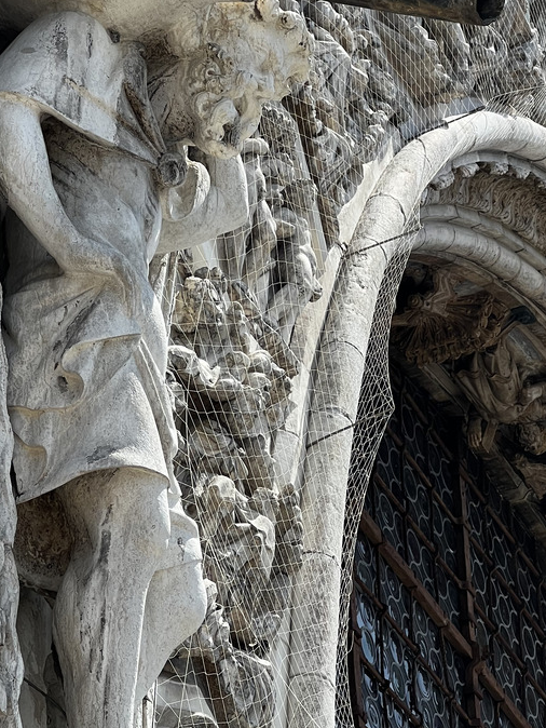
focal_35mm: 137
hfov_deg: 10.8
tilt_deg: +36.1
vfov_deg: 14.4
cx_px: 172
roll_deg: +1.0
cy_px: 420
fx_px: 2879
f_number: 2.8
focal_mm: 9
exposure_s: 1/612
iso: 32
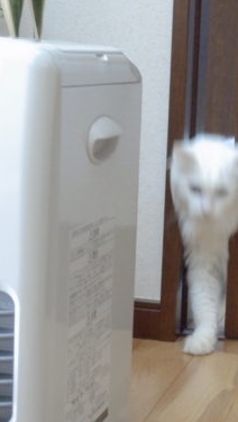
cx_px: 167
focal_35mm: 86
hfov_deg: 14.1
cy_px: 232
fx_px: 963
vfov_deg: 24.7
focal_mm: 11.9
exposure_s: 1/13
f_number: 4.4
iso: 1600
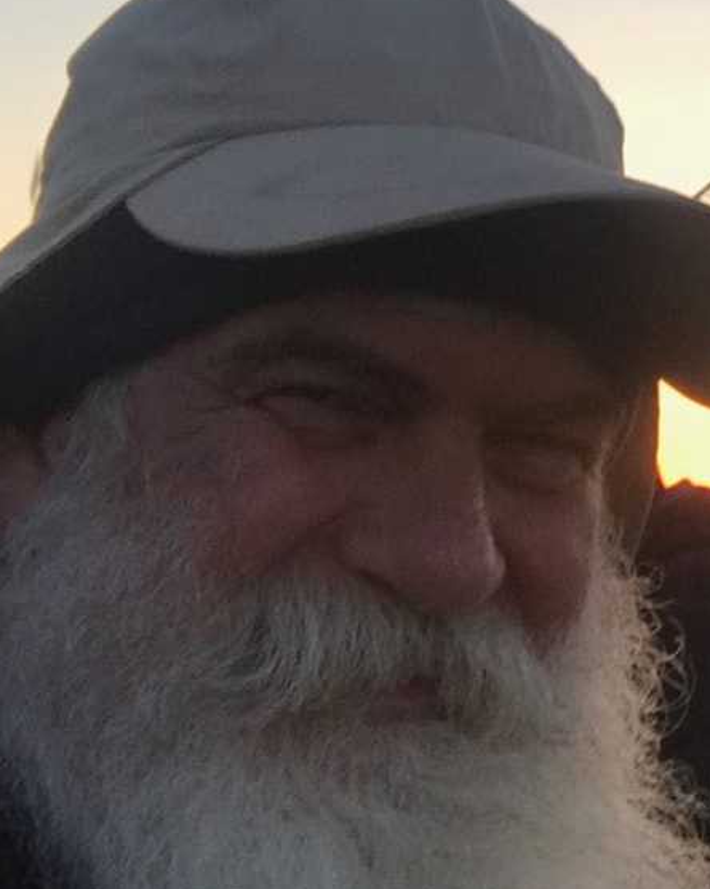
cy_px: 193
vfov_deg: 21.1
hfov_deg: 16.6
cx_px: 769
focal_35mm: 90
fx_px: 2367
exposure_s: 1/165
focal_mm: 2.87
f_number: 2.2
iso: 25
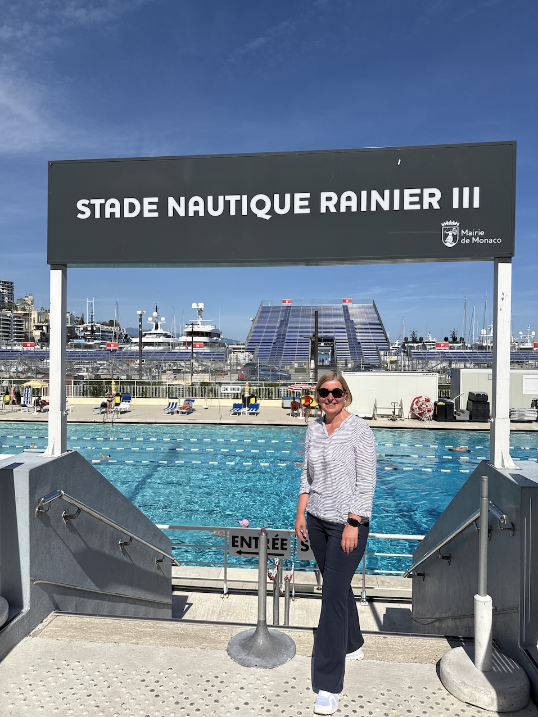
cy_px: 358
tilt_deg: -1.1
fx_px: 497
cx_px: 269
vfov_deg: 71.6
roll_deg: -0.9
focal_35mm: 24
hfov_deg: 56.8
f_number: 1.78
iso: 80
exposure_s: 1/10309
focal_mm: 6.76
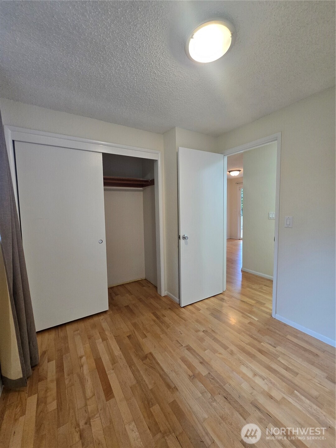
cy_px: 224
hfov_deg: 89.9
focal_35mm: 13
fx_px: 168
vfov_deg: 106.2
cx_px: 168
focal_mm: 2.2
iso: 320
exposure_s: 1/60
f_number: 2.2
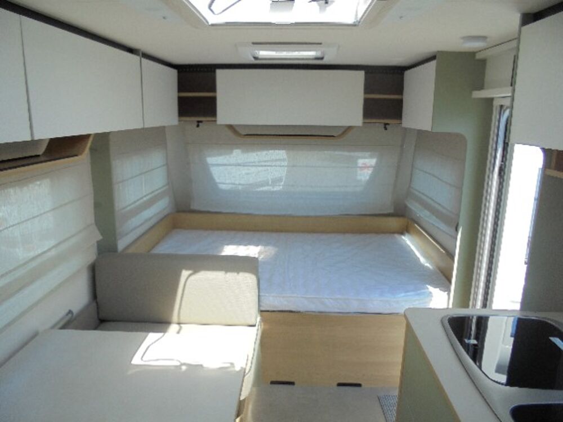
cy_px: 211
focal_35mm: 26
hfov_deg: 67.3
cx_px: 282
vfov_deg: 53.1
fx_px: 423
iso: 100
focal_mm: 4.6
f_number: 3.5
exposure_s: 1/250
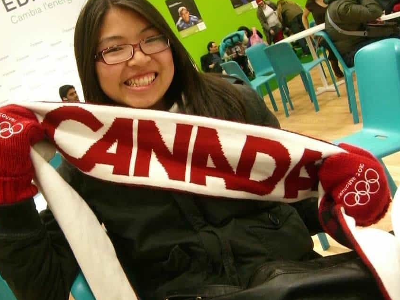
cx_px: 172
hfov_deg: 42.0
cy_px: 164
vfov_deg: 32.2
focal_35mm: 45
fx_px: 520
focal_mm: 6.2
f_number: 2.7
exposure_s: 1/50
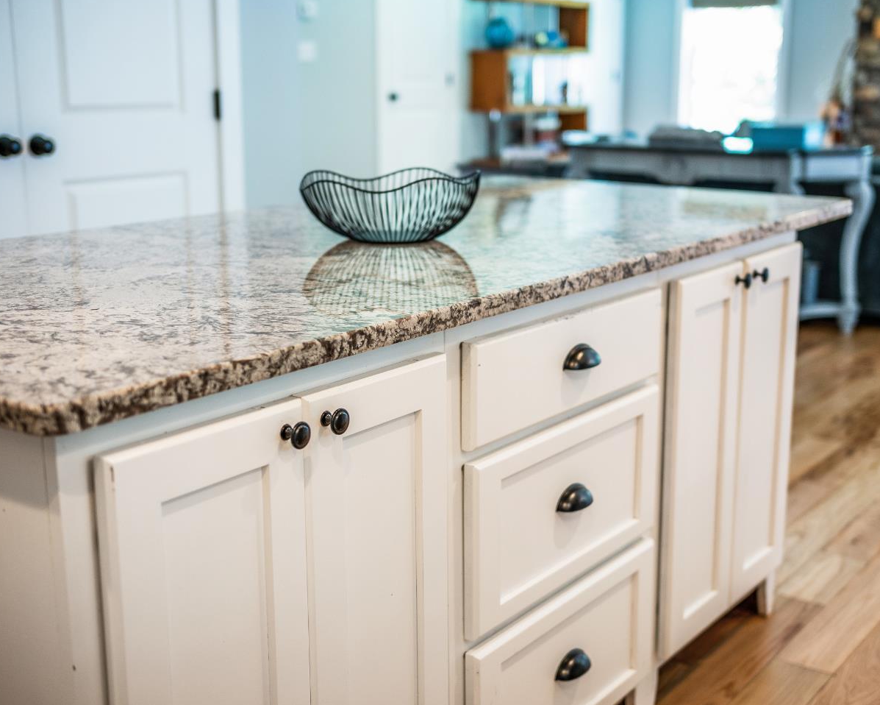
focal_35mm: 47
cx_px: 495
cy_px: 358
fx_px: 1224
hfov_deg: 39.5
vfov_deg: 32.1
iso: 400
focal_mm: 40
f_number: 2.5
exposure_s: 1/60
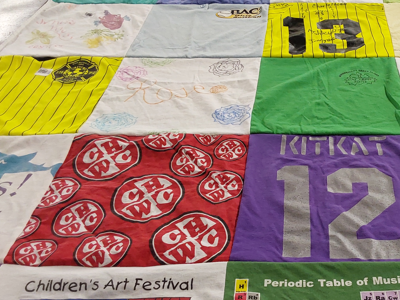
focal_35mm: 45
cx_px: 314
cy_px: 178
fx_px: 520
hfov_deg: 40.5
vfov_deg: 32.1
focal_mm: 2.91
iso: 100
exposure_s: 1/60
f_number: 1.9
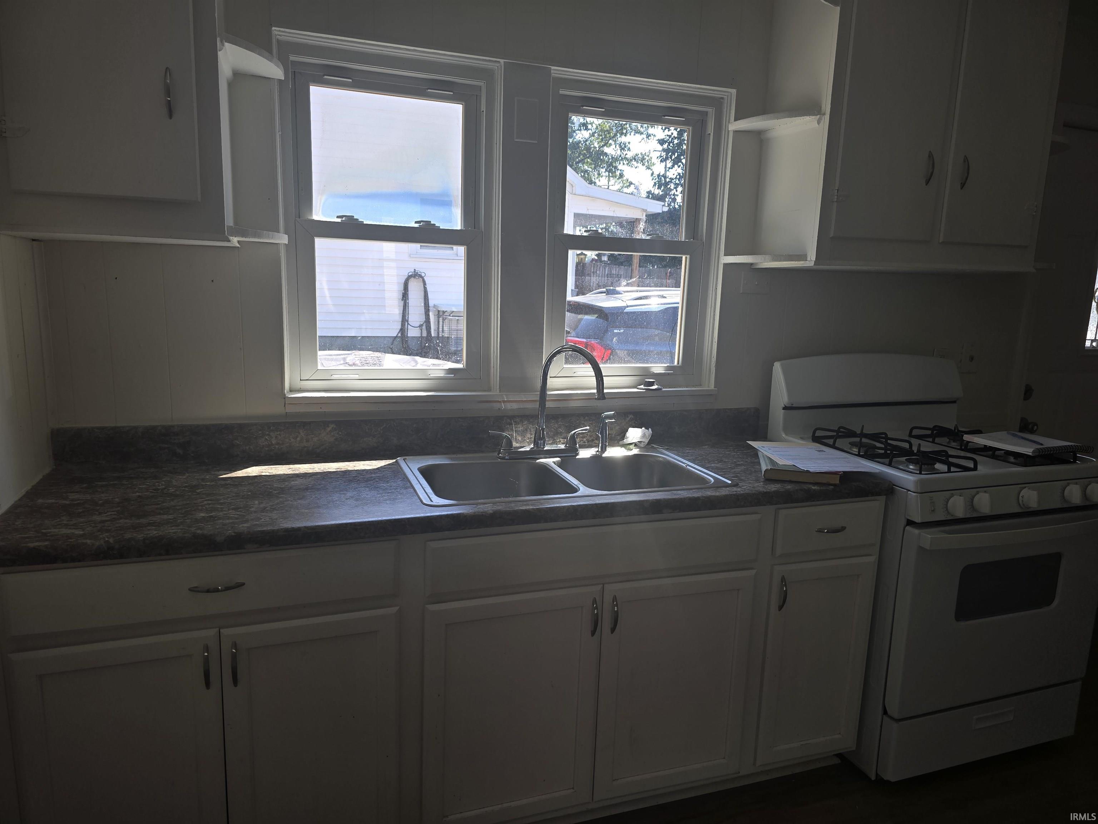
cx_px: 549
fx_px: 730
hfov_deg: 73.9
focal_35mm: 23
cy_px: 412
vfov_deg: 58.9
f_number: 1.7
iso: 16
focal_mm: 6.3
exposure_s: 1/120
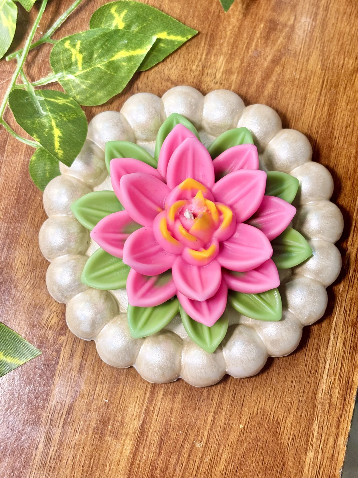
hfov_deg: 28.0
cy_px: 239
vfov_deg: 36.8
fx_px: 717
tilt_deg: -77.9
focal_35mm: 52
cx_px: 179
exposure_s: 1/50
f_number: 1.6
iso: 64
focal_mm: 5.96
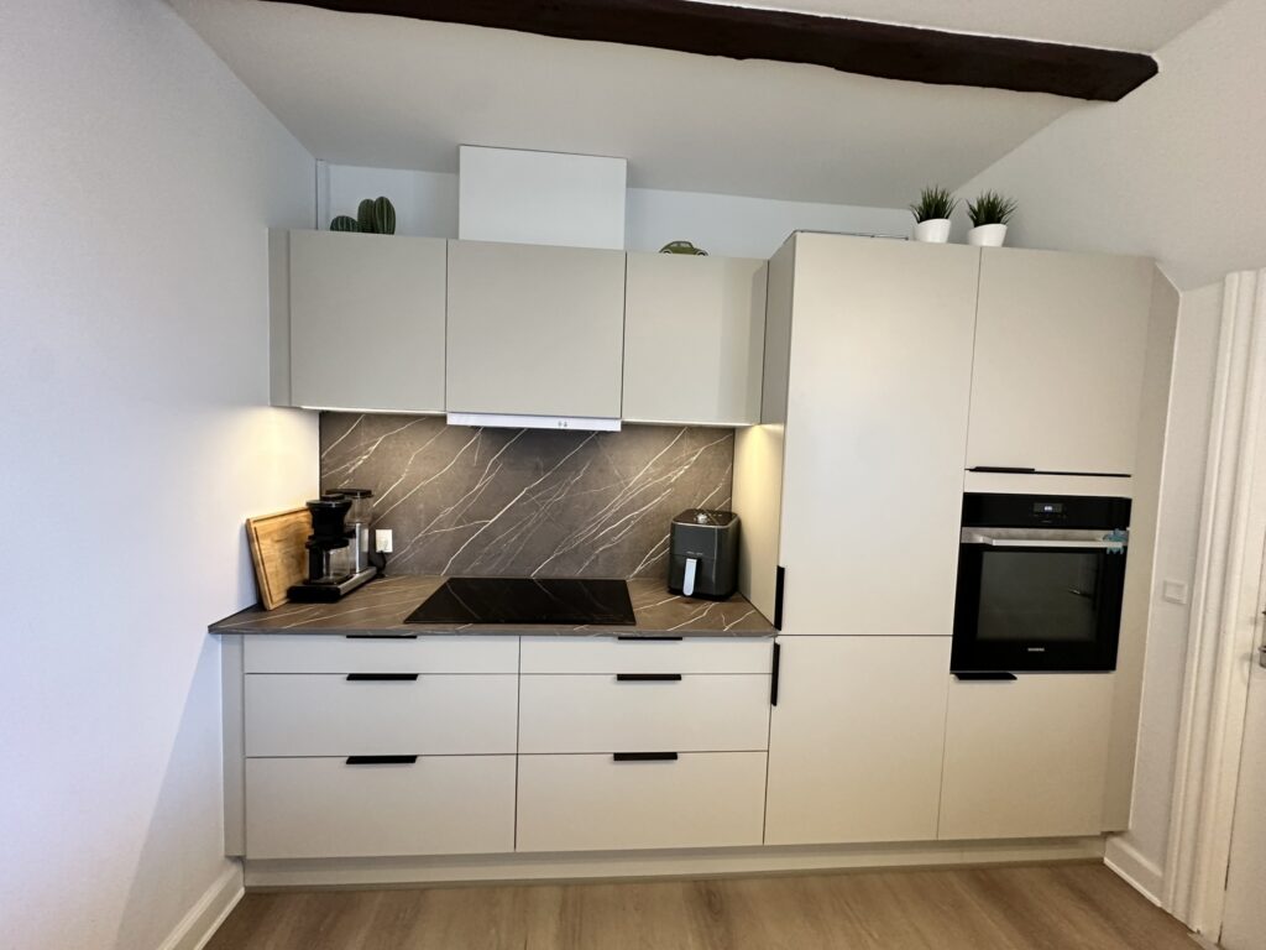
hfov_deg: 102.1
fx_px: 512
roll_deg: -1.3
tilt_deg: -3.2
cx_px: 633
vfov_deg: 85.7
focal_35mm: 14
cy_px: 475
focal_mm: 2.22
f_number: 2.2
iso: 400
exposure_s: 1/71
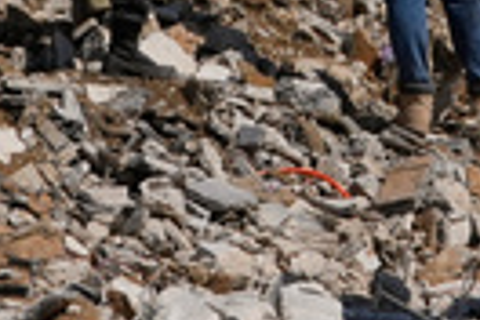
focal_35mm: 456
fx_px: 6080
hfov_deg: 4.5
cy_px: -284
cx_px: 396
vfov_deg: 3.0
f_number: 13
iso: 320
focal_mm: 59
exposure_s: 1/1000
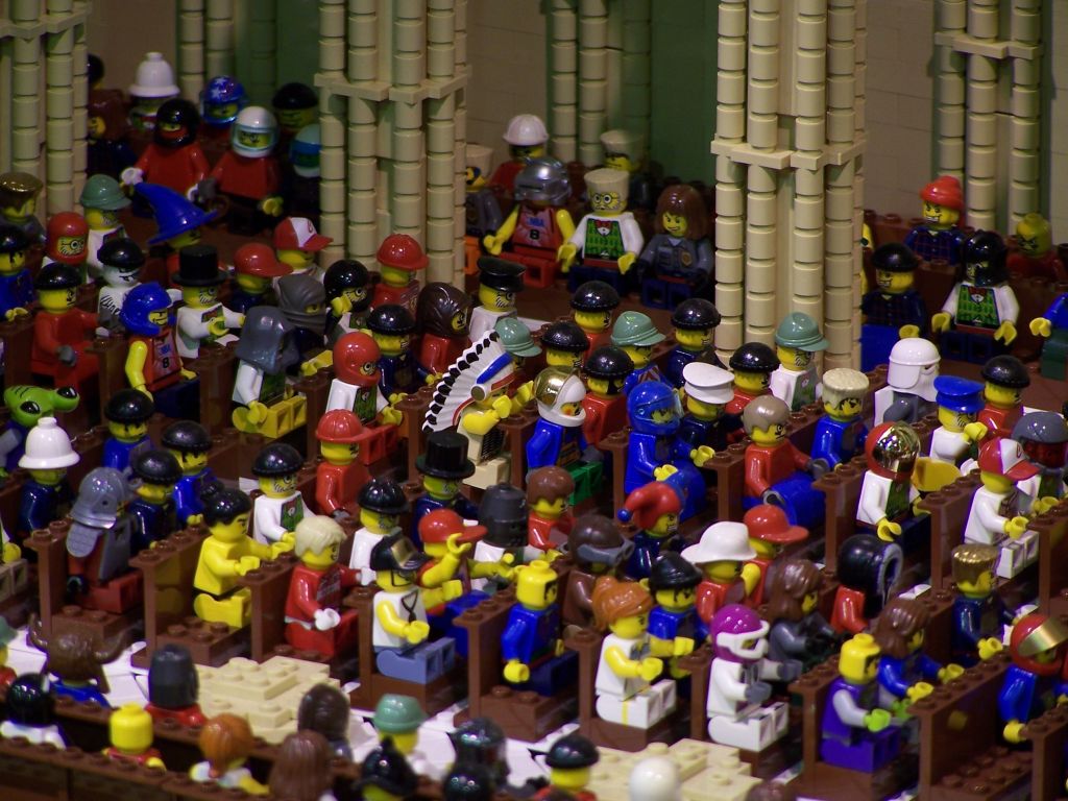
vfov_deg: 3.9
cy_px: 400
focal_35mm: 380
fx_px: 11724
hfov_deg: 5.2
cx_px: 534
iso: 80
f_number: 3.7
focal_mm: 63
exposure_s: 1/2
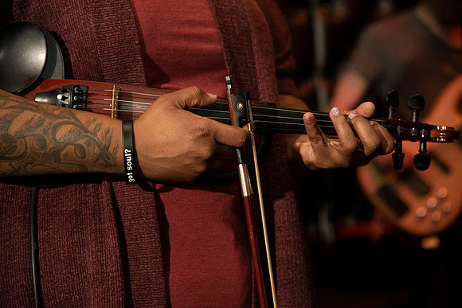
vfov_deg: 14.9
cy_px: 154
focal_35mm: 92
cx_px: 231
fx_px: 1181
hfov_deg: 22.1
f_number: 4
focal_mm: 92
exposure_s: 1/200
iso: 6400
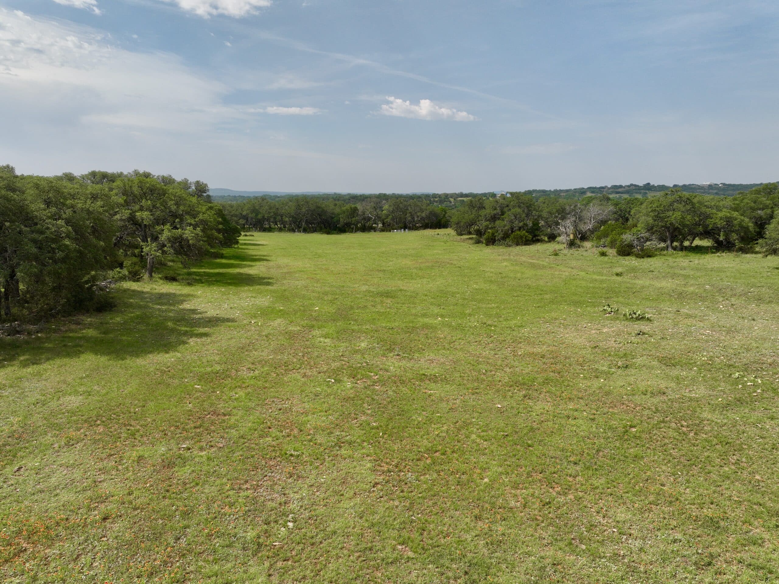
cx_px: 390
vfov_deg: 56.8
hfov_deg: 71.6
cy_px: 292
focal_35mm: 24
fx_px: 540
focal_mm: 12.29
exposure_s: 1/60
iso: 100
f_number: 5
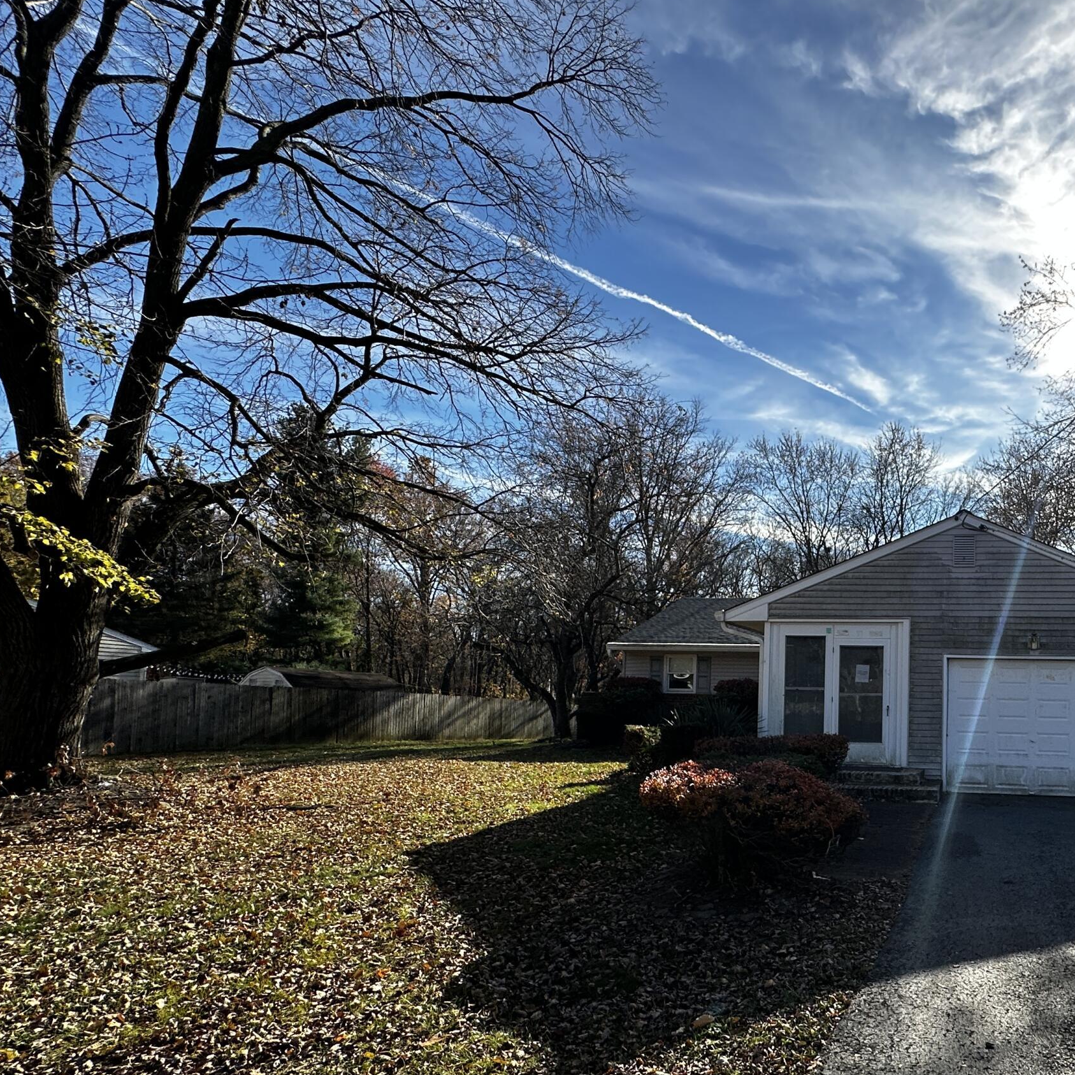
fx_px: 773
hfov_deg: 61.8
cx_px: 909
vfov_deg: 68.6
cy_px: 667
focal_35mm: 22
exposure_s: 1/759
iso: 40
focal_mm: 2.22
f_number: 2.2
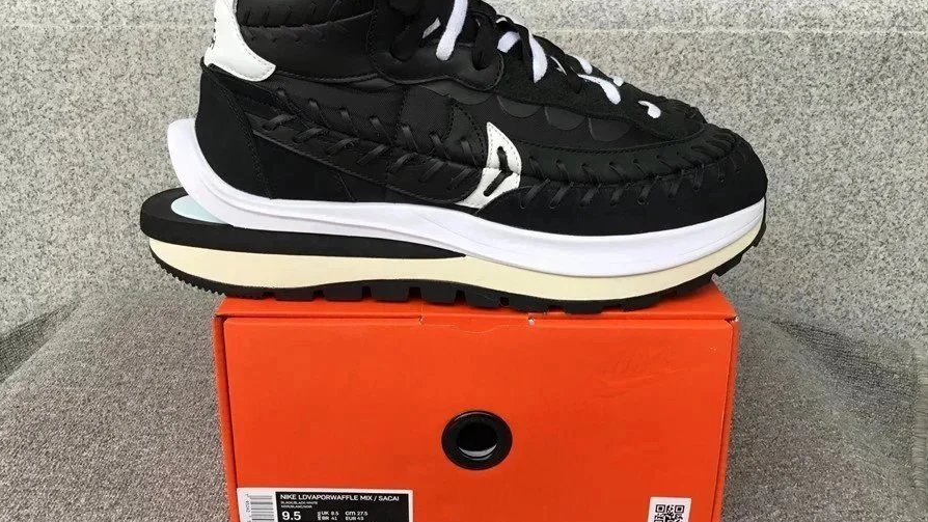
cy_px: 224
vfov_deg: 34.6
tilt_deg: -18.1
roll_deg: +0.1
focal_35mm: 34
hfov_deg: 58.0
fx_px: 837
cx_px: 462
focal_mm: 3.3
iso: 32
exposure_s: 1/100
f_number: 2.4
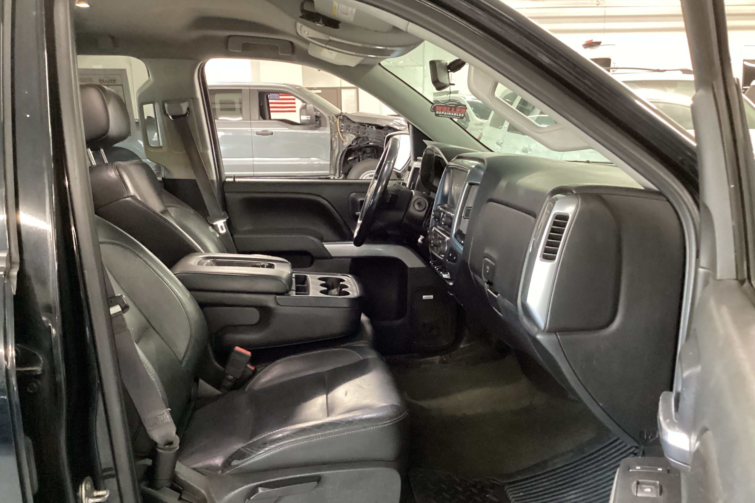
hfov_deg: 57.2
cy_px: 283
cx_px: 370
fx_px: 692
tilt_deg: -15.3
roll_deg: +1.1
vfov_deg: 39.9
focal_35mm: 33
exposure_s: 1/24
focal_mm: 3.3
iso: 640
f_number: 2.4
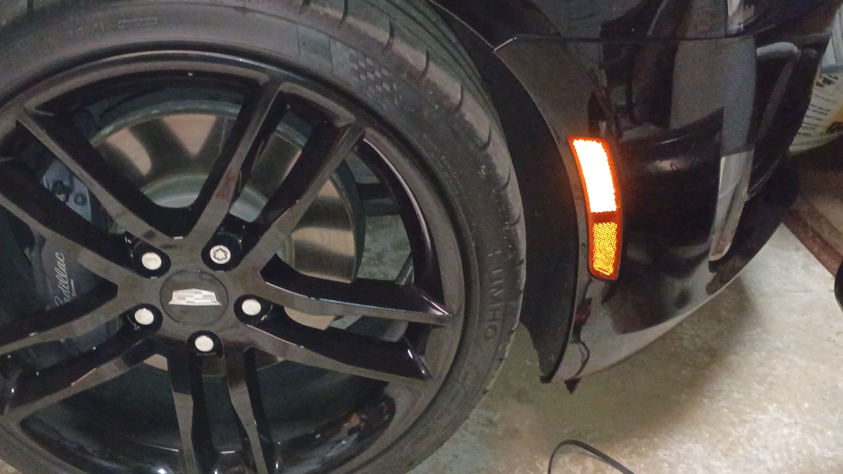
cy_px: 359
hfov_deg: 42.6
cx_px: 231
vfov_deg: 25.1
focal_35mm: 47
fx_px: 1051
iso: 100
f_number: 1.8
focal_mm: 4.27
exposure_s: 1/30
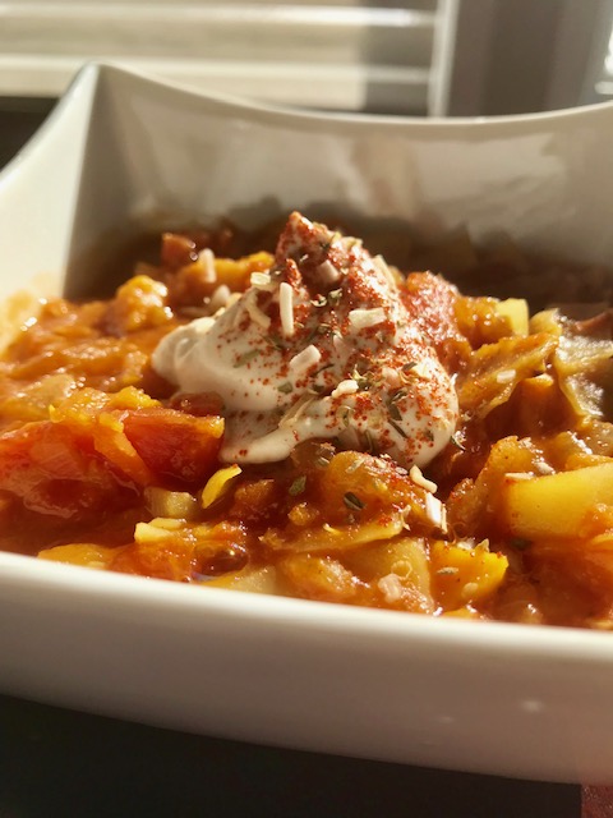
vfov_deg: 63.4
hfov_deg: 49.7
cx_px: 306
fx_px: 661
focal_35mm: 28
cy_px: 409
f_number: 1.8
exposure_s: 1/1546
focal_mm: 3.99
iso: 20
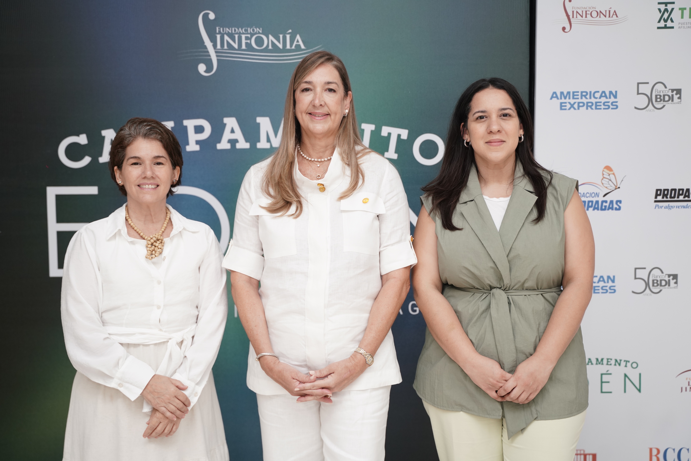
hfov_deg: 43.6
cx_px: 346
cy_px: 230
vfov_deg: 29.9
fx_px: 864
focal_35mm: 45
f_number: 3.2
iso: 1000
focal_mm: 45
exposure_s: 1/200
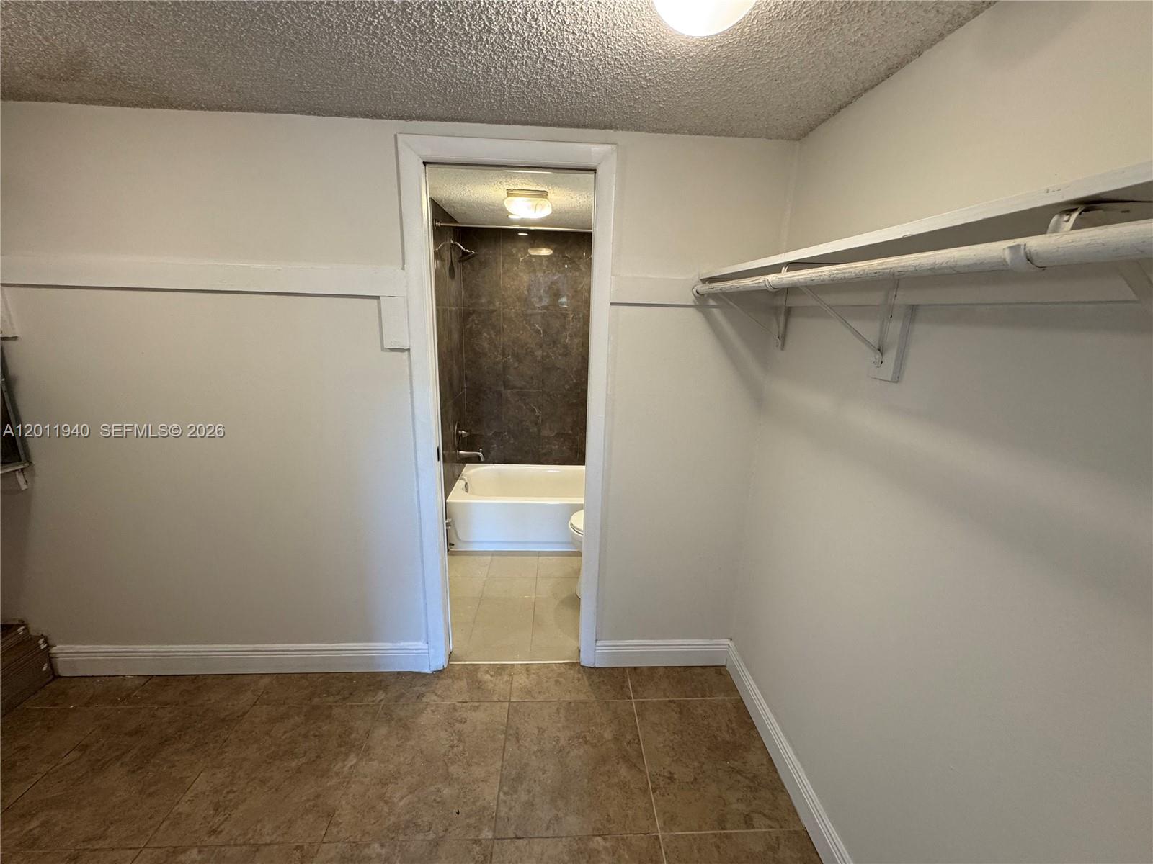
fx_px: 466
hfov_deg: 102.1
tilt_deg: -15.4
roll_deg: -2.1
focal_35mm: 14
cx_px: 576
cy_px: 432
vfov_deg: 85.7
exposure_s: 1/120
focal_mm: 2.22
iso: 250
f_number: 2.2
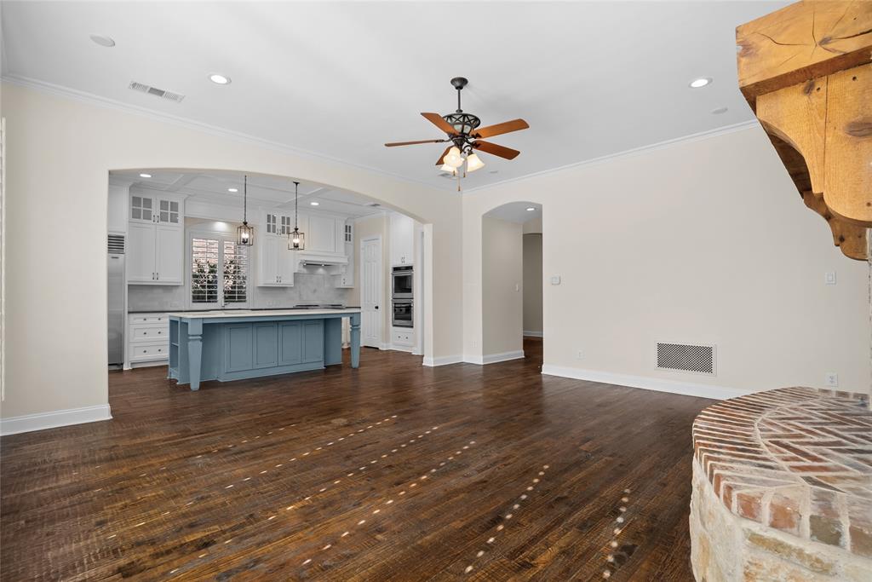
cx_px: 436
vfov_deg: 73.8
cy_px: 291
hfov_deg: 96.7
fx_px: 388
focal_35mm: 16
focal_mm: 16
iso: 640
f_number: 8
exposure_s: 1/6
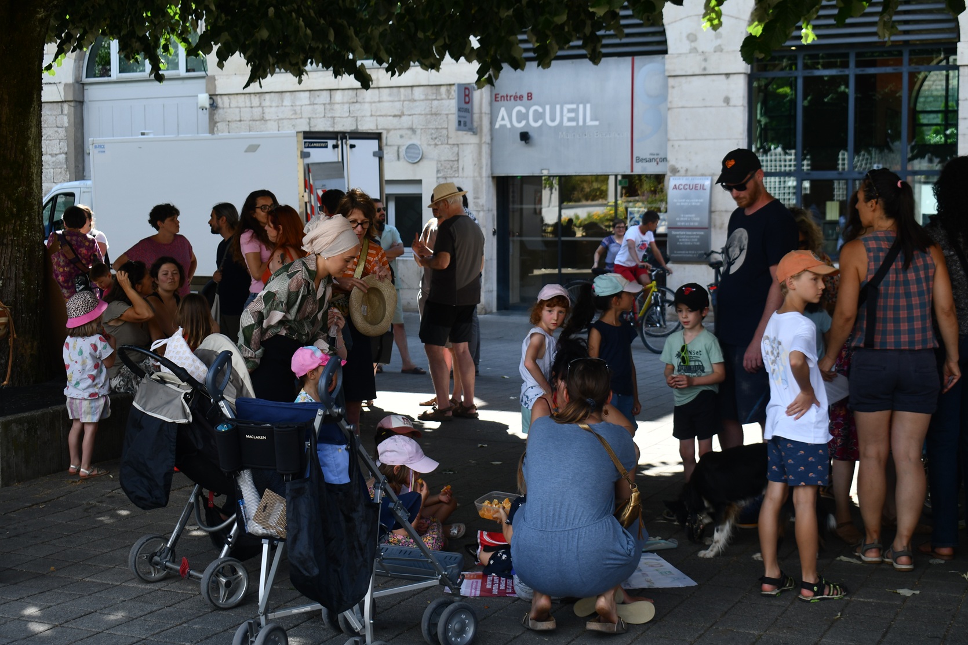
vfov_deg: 26.0
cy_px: 322
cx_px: 484
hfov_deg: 38.2
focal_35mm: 52
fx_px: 1398
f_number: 6.3
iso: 200
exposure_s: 1/250
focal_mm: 35
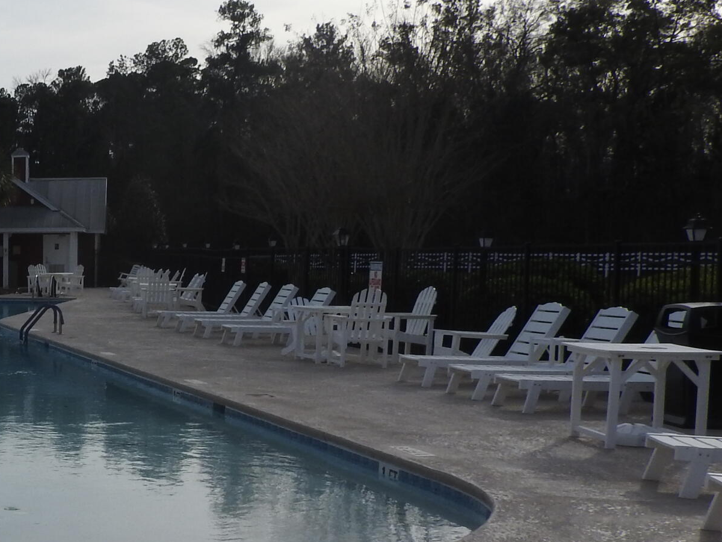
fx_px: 1251
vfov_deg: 24.3
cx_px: -97
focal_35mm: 60
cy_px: 365
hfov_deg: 28.8
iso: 100
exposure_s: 1/2000
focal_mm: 4.3
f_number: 3.3
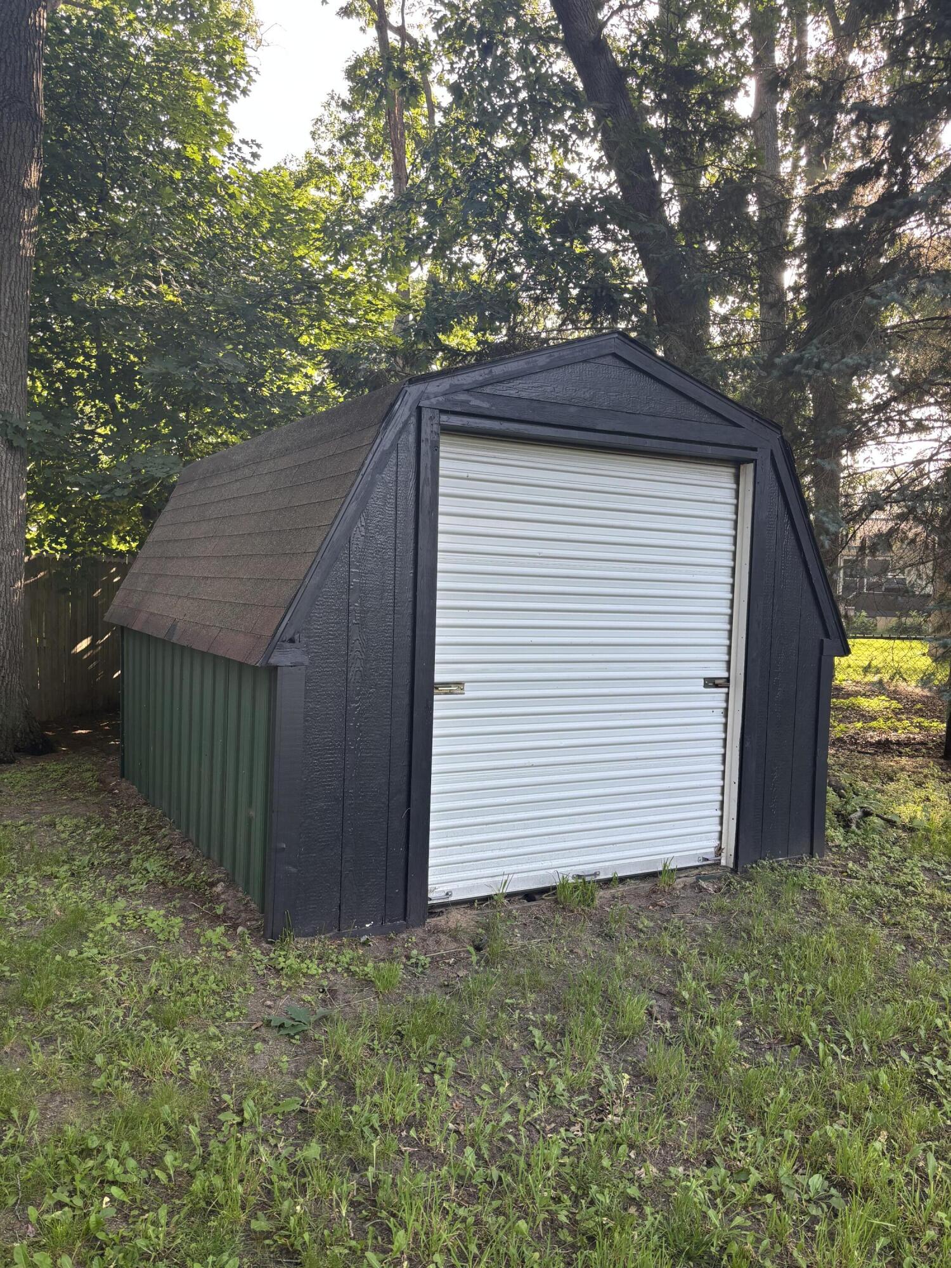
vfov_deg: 67.3
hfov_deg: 53.1
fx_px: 952
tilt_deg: -3.3
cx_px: 476
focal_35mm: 26
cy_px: 634
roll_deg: -2.3
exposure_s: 1/121
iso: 40
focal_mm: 5.96
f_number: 1.6
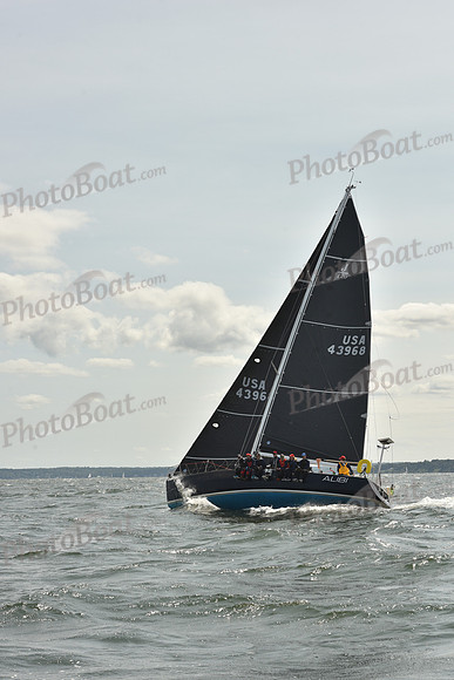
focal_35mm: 78
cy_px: 340
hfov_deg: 17.5
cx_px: 227
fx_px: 1475
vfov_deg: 26.0
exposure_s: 1/800
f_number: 10
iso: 250
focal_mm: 78
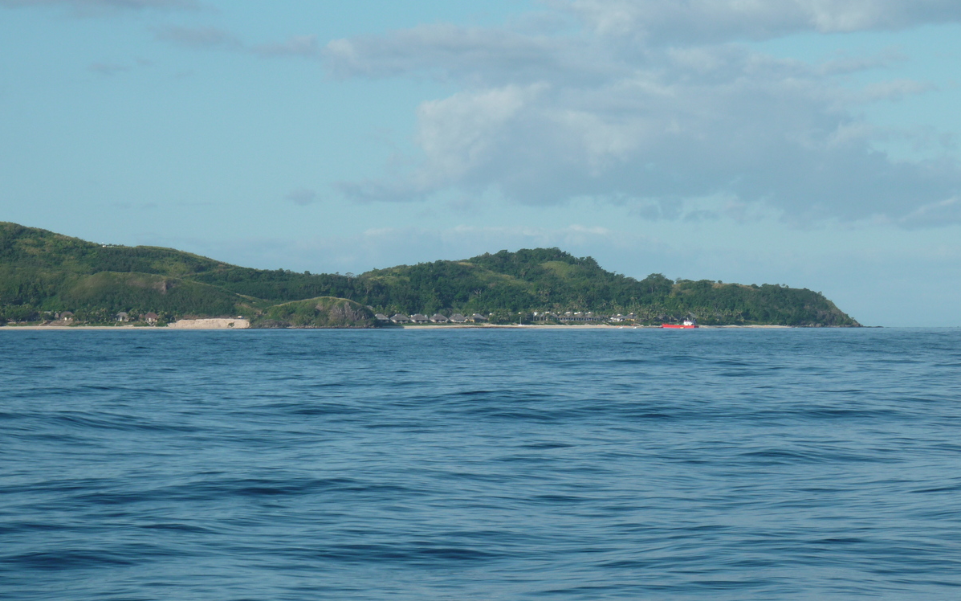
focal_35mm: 136
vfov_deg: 9.6
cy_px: 298
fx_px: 3562
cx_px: 480
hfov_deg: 15.4
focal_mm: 21
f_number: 5.6
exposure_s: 1/400
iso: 80
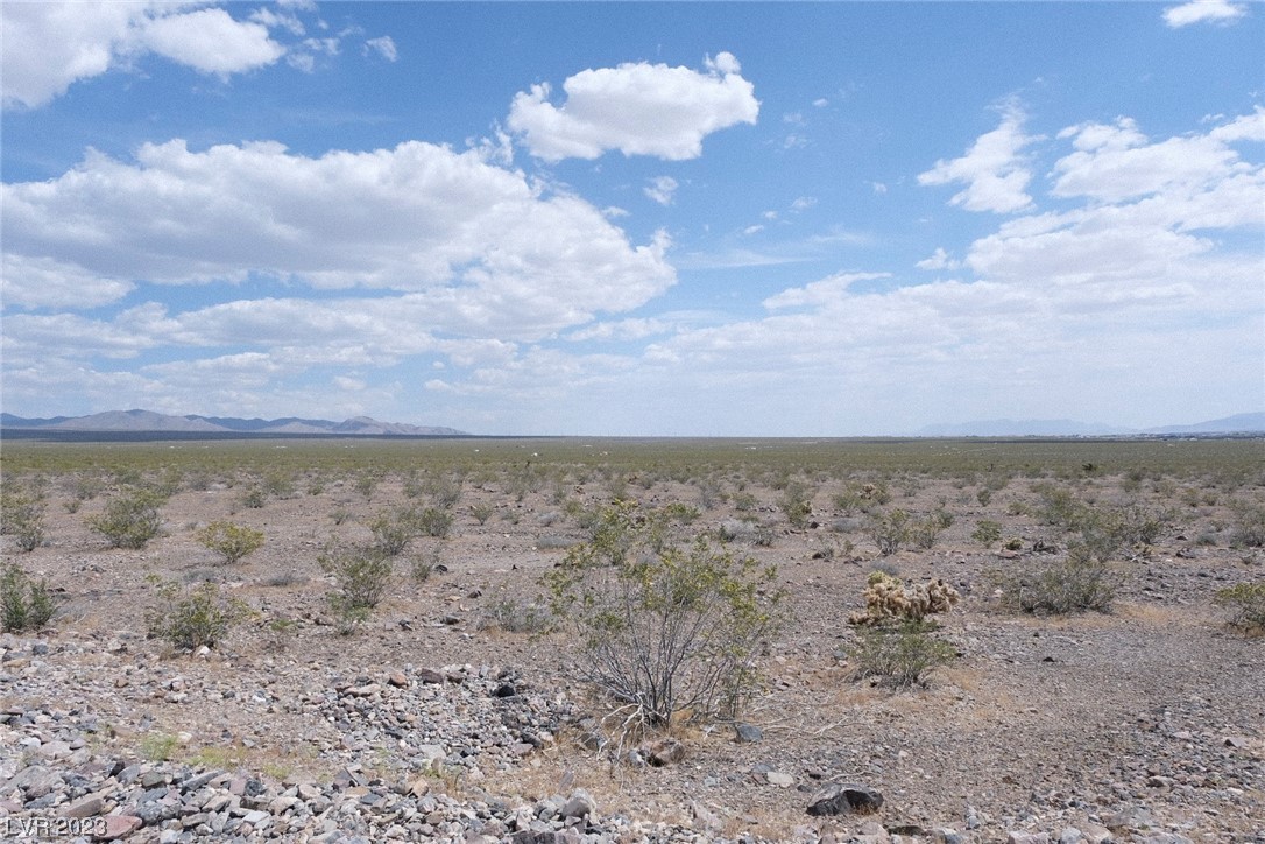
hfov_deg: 73.7
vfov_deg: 53.1
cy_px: 422
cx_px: 632
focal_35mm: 24
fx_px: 843
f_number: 7.1
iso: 160
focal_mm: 16
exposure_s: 1/450
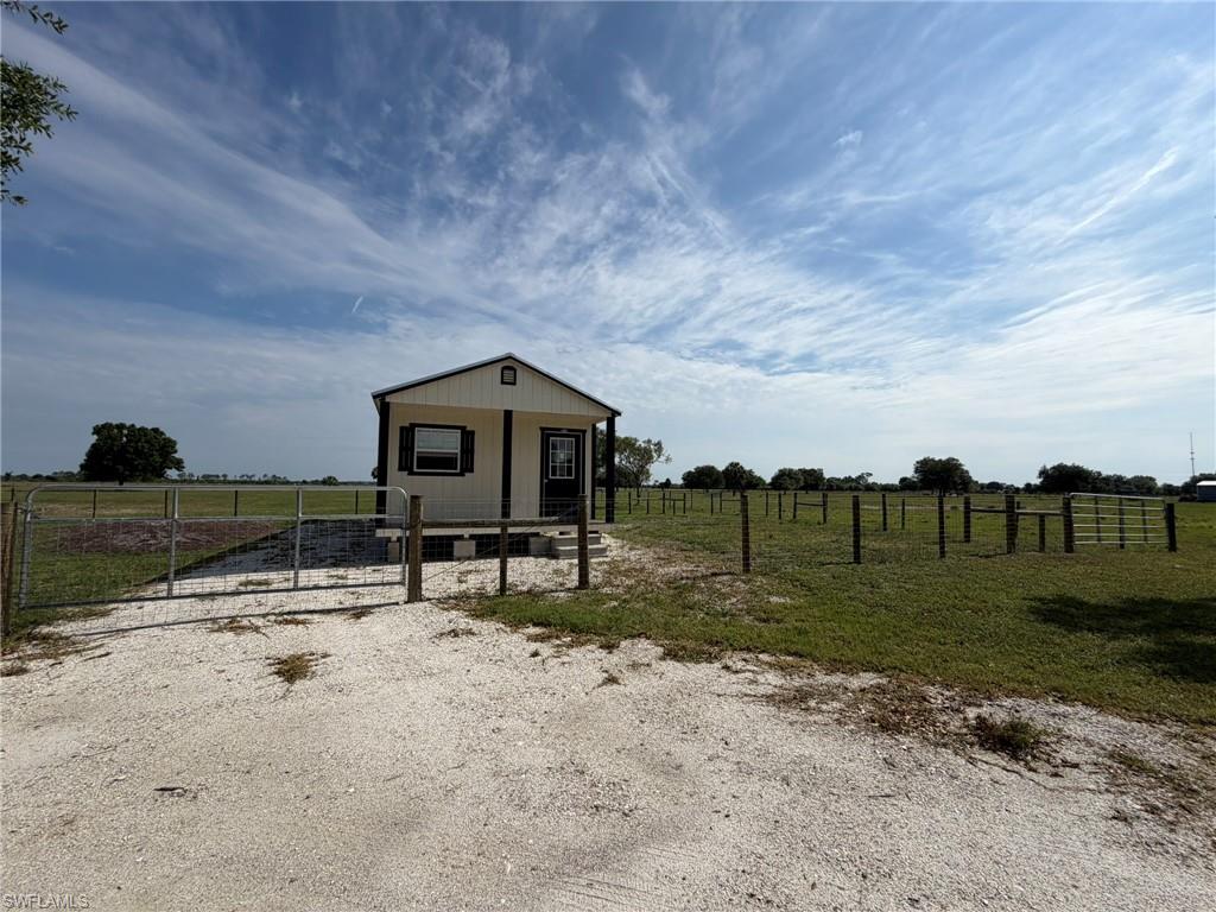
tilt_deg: +1.1
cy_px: 456
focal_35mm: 14
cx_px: 608
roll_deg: -2.1
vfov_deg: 85.7
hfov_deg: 102.1
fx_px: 492
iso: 20
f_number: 2.2
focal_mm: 2.22
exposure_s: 1/2165
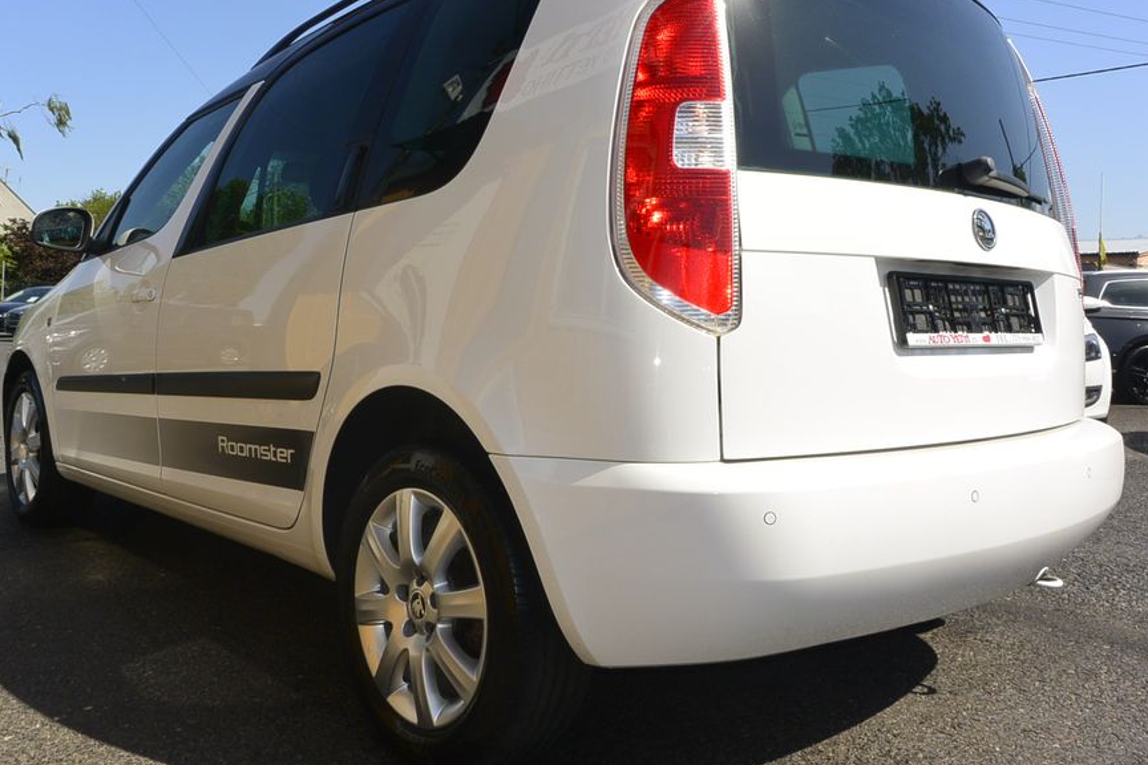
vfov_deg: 41.0
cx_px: 571
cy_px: 331
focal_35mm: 32
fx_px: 1020
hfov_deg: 58.7
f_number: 10
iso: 160
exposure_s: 1/250
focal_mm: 10
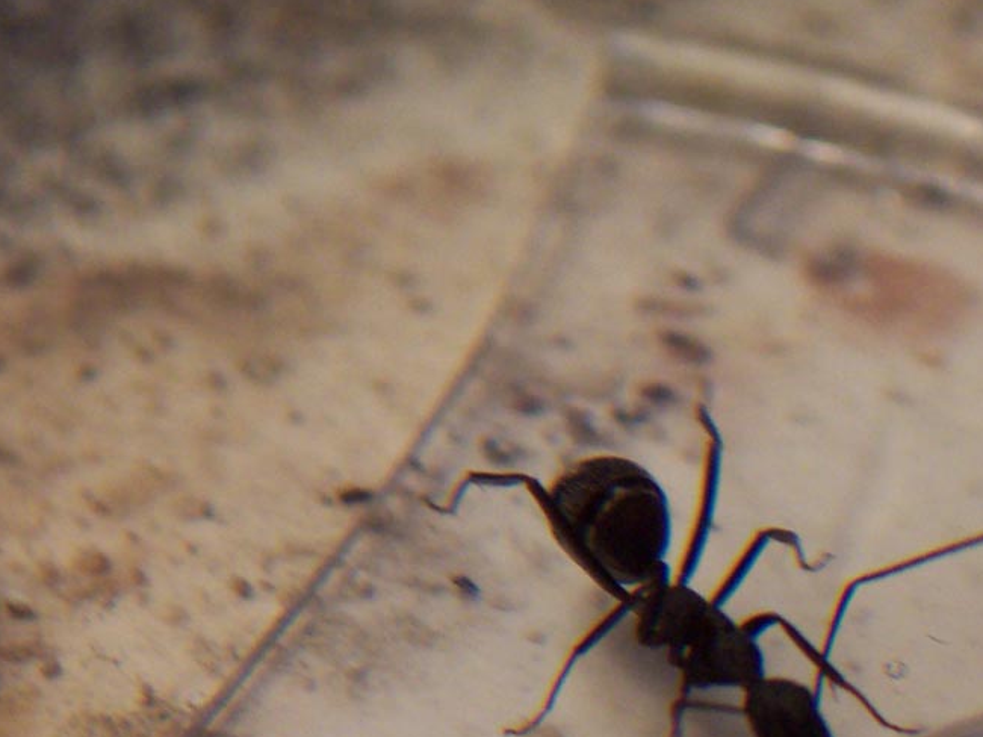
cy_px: 580
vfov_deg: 5.6
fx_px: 7551
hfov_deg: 7.4
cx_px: 747
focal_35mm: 266
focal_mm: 22.4
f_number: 4.9
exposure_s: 1/90
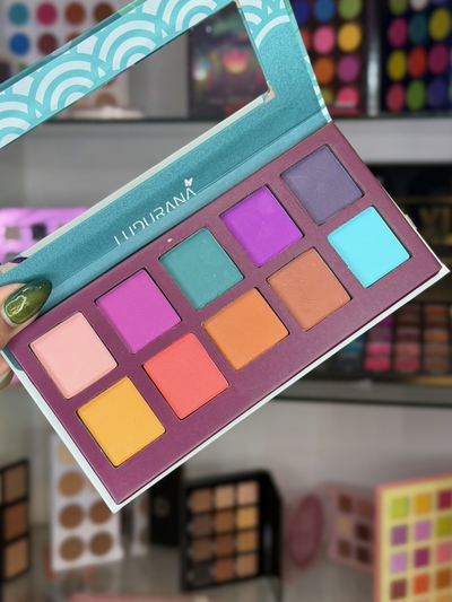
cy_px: 301
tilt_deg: -8.5
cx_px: 226
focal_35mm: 48
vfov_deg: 39.6
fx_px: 835
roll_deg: -0.4
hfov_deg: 30.3
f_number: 1.78
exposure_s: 1/119
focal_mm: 6.76
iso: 64
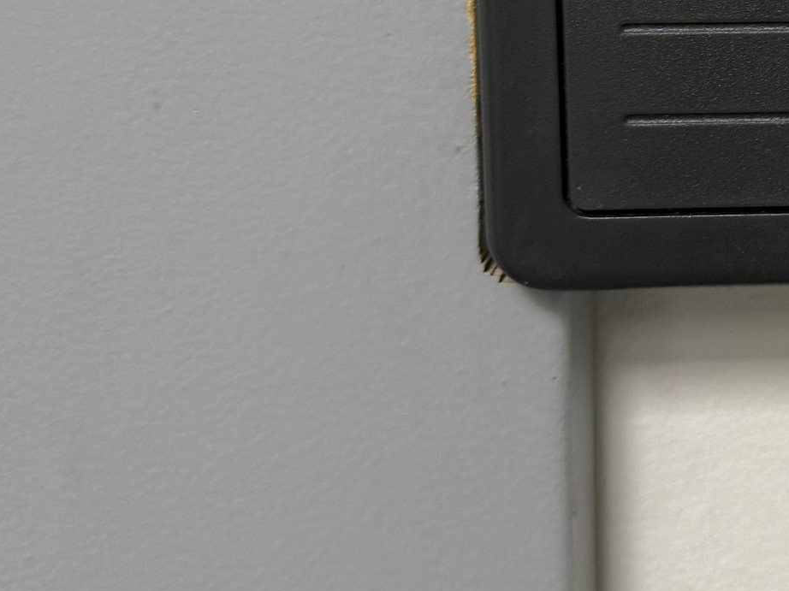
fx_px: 1823
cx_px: 1011
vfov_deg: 17.8
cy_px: -41
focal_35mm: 80
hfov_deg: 22.1
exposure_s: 1/60
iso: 125
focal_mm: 6.76
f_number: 1.78
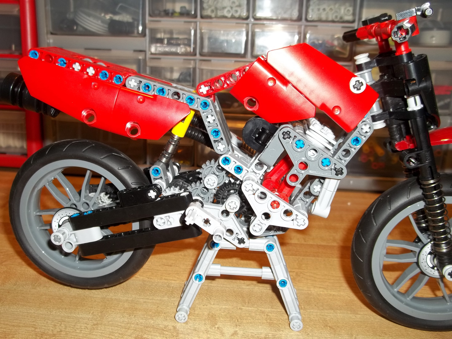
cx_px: 226
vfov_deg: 42.9
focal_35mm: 33
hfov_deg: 55.4
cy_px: 170
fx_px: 431
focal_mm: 5.9
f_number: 3.3
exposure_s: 1/30
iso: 64
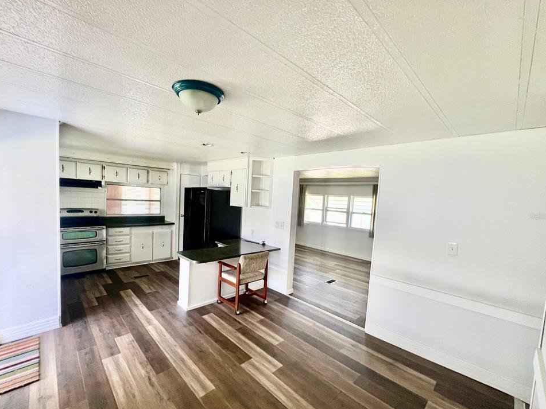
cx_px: 269
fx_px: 221
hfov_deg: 102.1
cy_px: 216
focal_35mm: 14
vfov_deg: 85.6
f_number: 1.8
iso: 200
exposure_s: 1/99
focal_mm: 1.57
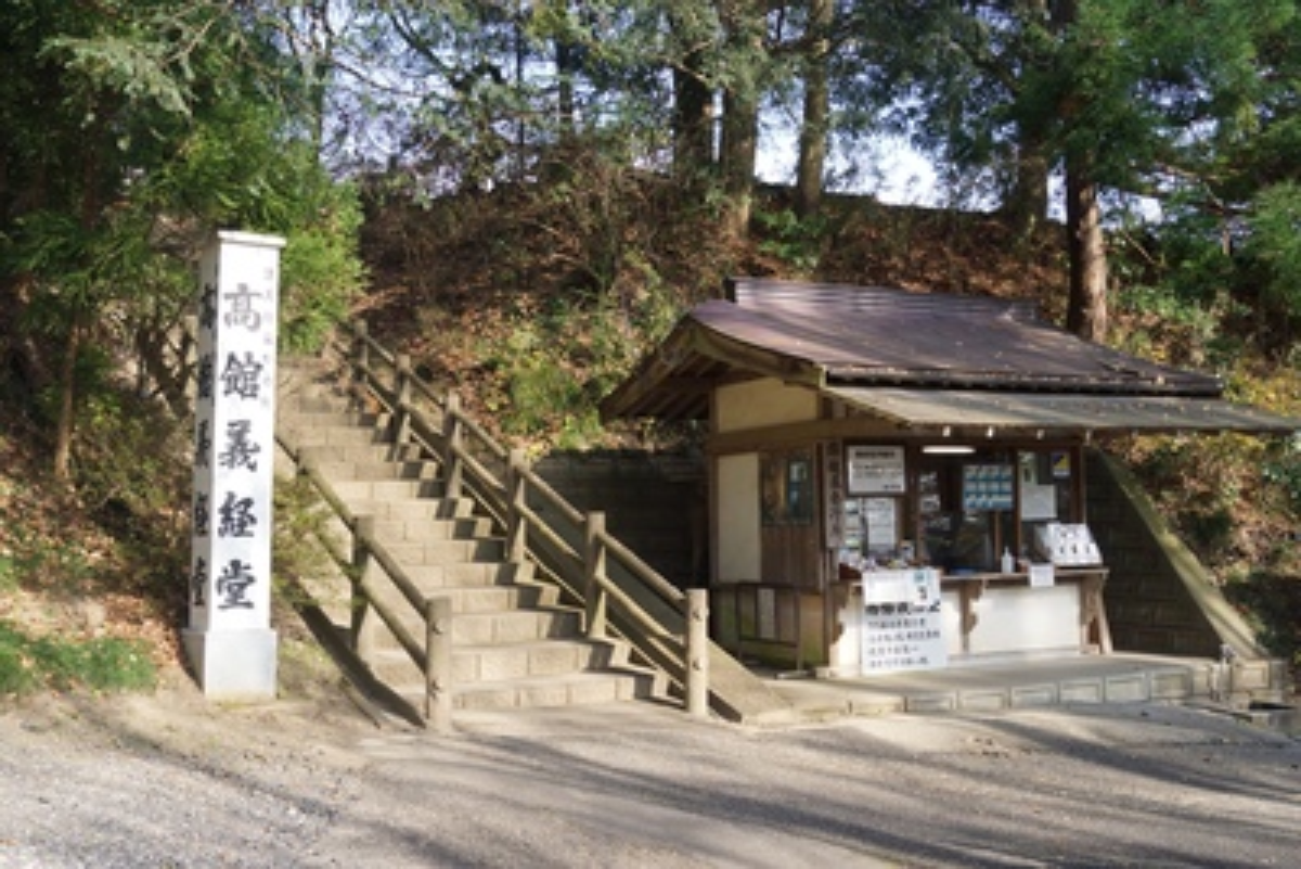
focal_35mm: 36
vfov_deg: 36.9
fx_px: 1301
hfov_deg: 53.1
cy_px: 434
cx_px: 650
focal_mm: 24
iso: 400
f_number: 7.1
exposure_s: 1/200
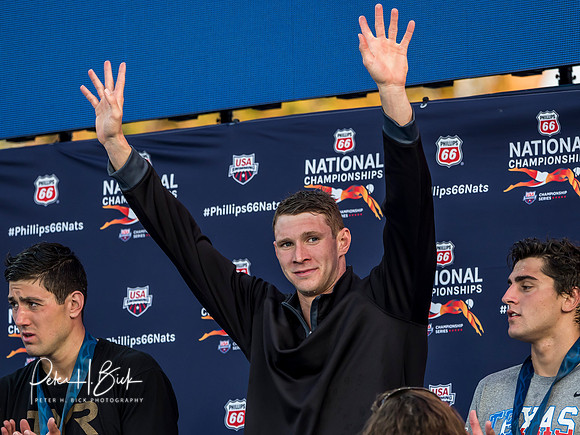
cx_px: 296
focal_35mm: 497
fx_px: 8325
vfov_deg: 3.0
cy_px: 264
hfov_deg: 4.0
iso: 400
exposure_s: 1/400
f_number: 3.5
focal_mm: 200
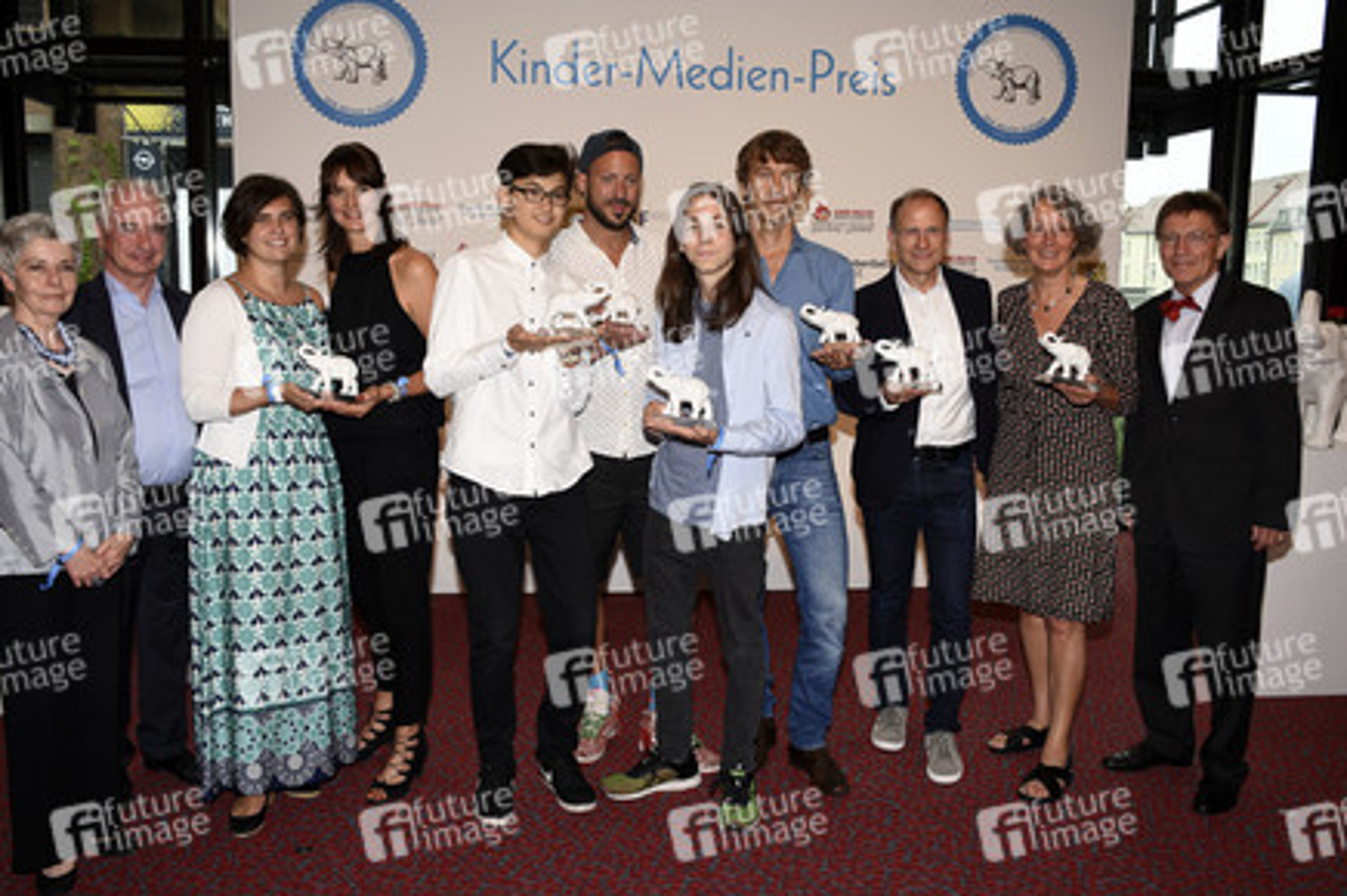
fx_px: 1159
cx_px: 666
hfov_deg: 60.3
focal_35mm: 31
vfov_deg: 42.3
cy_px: 439
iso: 160
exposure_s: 1/160
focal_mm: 20
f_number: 4.5
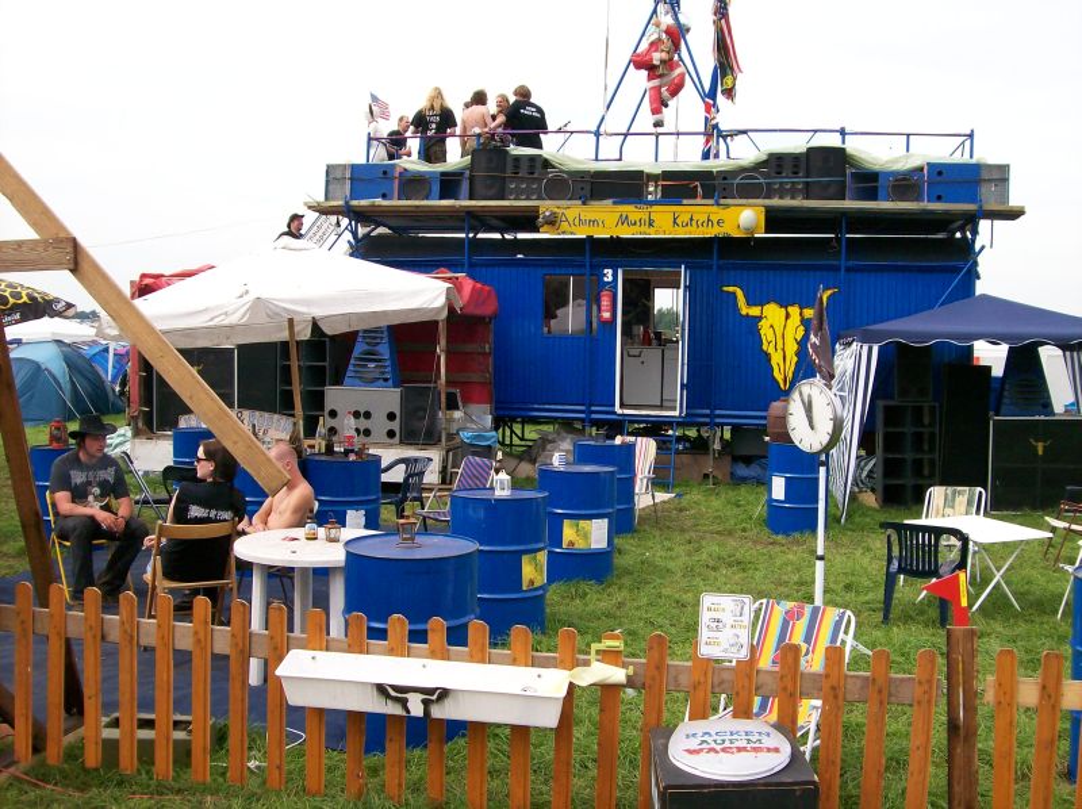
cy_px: 404
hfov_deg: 51.4
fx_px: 1124
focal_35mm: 36
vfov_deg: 39.6
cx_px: 541
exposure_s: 1/297
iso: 80
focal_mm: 6
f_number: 4.8
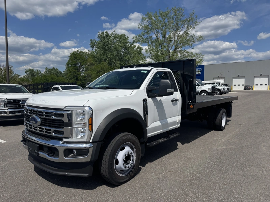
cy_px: 101
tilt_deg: -3.8
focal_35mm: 24
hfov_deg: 71.6
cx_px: 135
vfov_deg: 56.8
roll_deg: +0.4
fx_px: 187
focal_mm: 6.76
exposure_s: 1/9009
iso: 80
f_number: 1.78
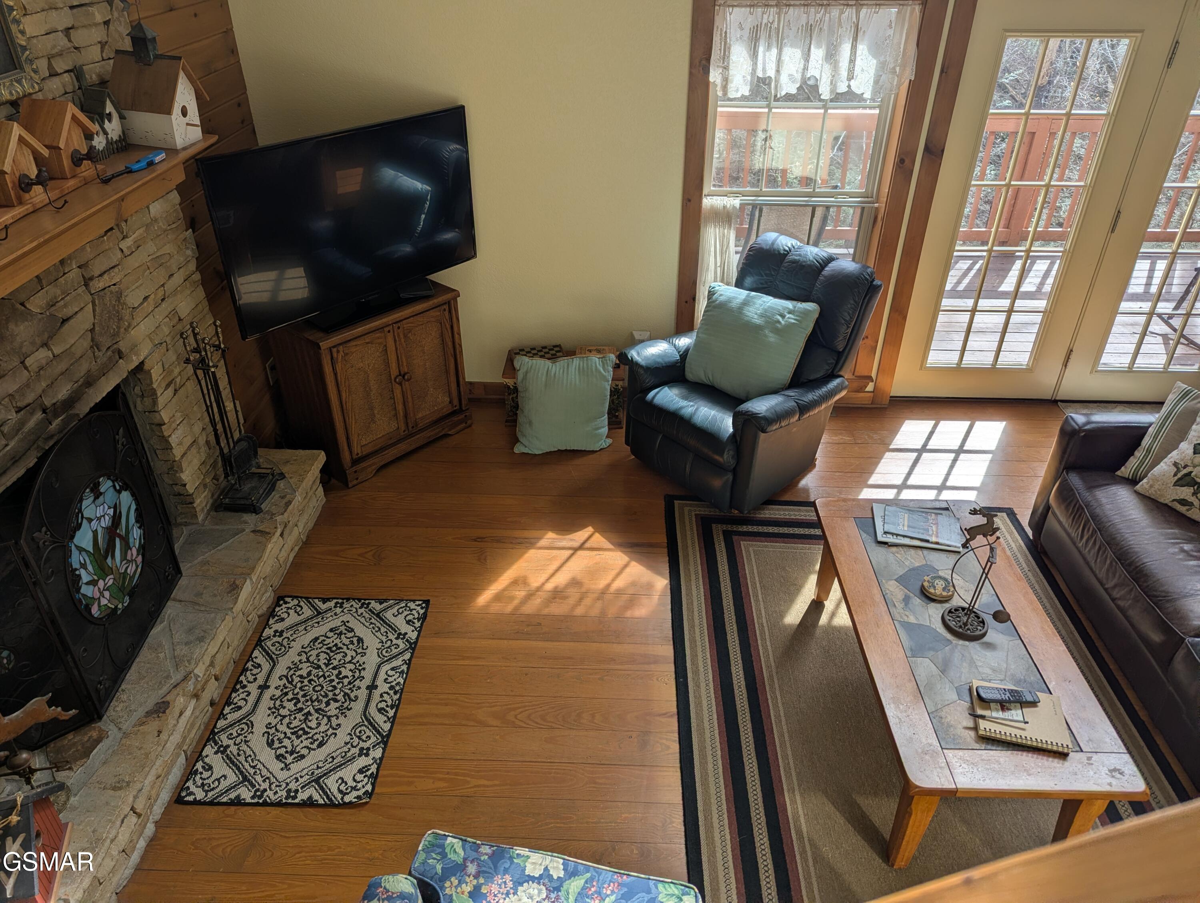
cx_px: 600
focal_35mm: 24
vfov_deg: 56.9
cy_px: 452
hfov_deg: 71.5
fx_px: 833
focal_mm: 6.81
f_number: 1.85
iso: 43
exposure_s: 1/770
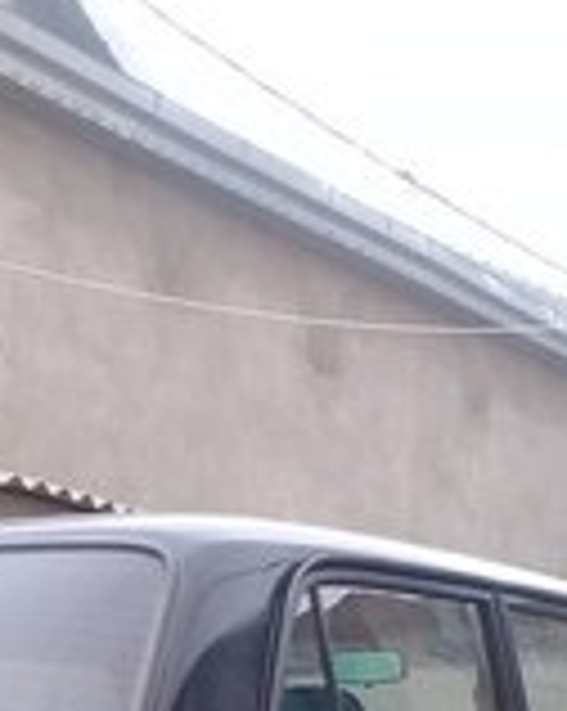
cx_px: 194
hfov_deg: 16.1
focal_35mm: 95
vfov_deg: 18.7
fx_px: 1997
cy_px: 940
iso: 80
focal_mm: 3.3
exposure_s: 1/100
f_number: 2.2
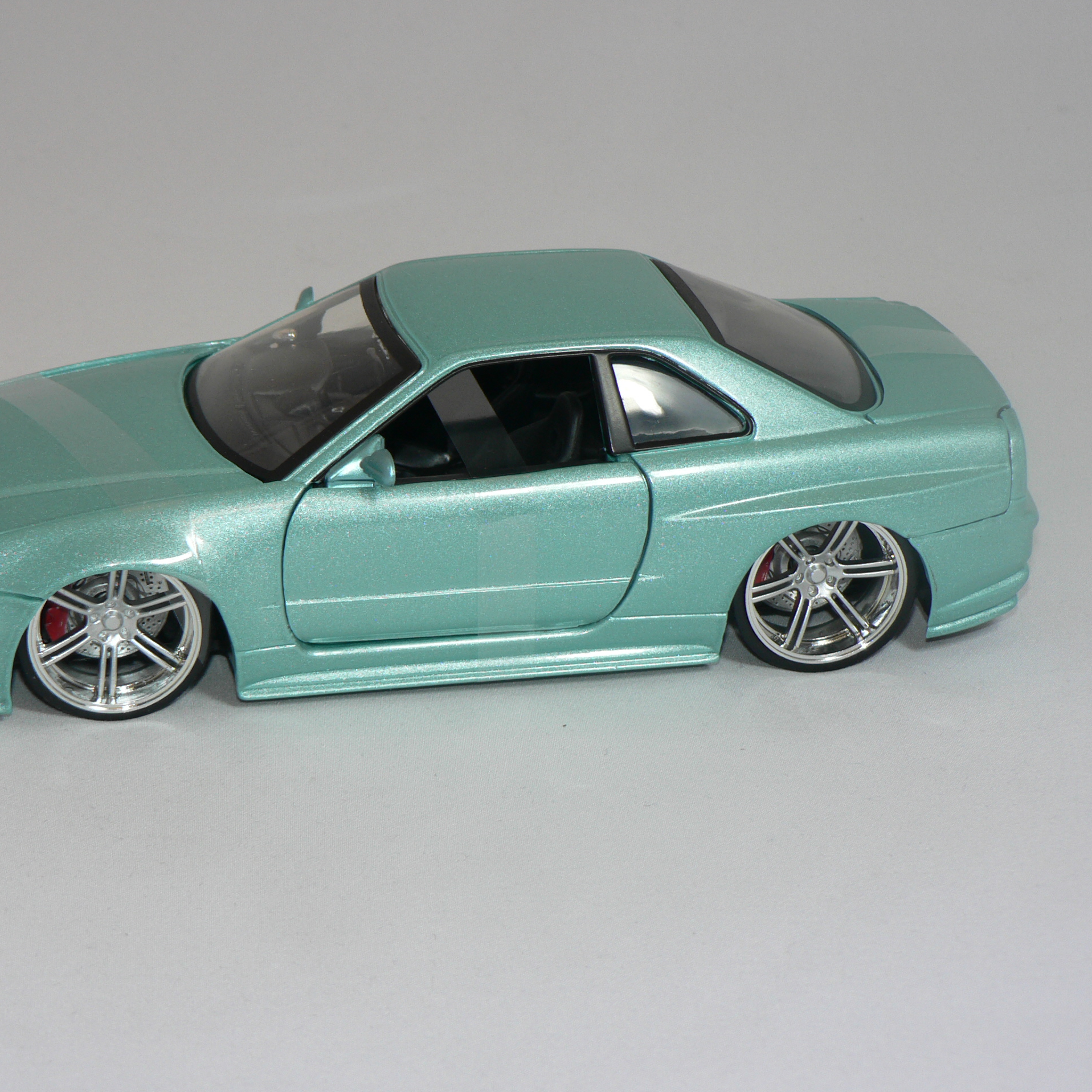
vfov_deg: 20.4
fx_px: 3034
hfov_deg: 20.4
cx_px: 398
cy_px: 546
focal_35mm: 85
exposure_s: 1/60
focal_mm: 12
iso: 80
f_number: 3.2
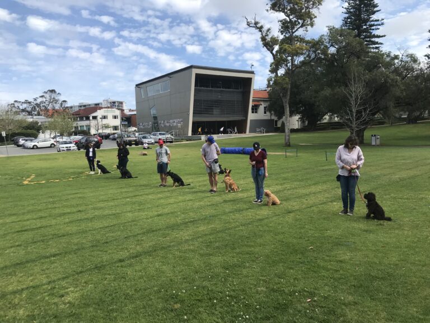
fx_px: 348
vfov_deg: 49.7
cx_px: 215
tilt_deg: -2.2
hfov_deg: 63.4
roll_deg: +1.9
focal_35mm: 28
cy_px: 162
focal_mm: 3.99
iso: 20
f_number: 1.8
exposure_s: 1/1681
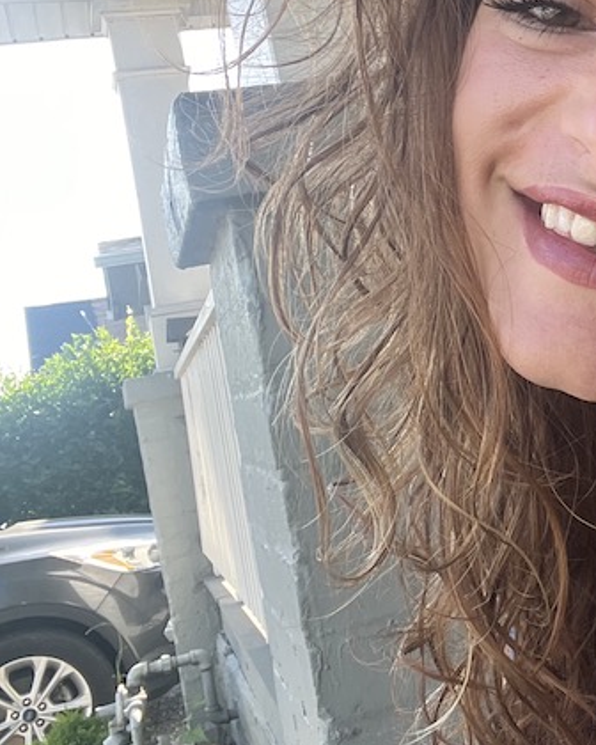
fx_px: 1257
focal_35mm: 57
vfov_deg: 32.6
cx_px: 708
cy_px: 228
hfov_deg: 24.3
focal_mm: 2.71
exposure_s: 1/121
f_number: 2.2
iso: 32
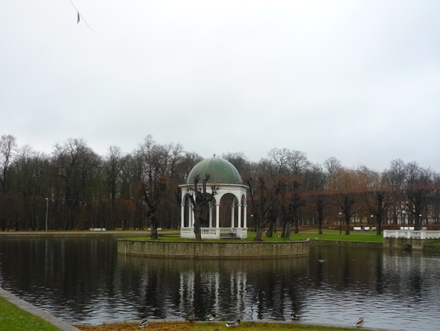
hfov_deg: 43.8
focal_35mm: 43
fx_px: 547
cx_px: 241
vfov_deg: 33.4
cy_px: 209
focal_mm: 5.5
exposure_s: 1/160
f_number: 2.8
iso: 100
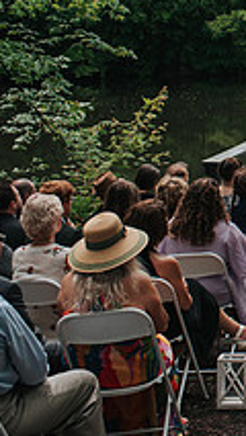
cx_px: 500
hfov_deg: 10.6
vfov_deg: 20.1
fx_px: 1216
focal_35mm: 105
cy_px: 73
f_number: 3.5
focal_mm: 35
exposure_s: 1/800
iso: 220
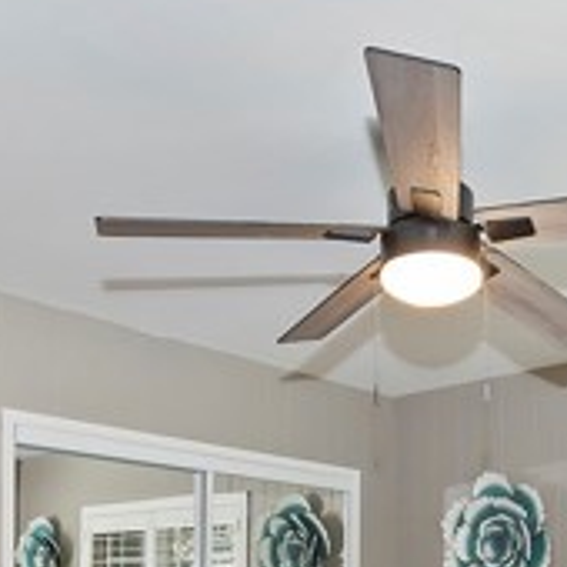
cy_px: 609
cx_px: 460
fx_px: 890
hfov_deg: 34.2
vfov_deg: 31.7
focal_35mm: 48
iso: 400
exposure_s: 1/30
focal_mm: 10
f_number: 8
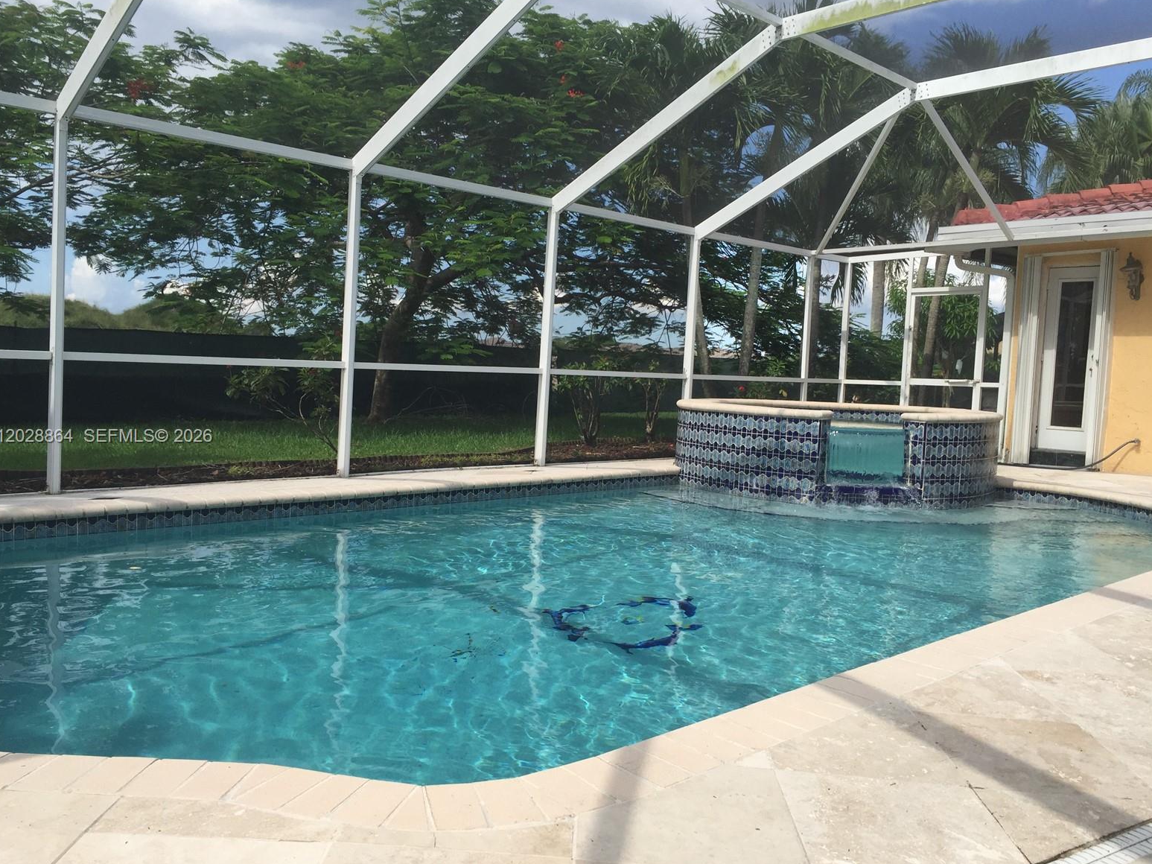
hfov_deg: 60.0
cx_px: 576
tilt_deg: -4.1
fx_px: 998
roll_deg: -2.8
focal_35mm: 30
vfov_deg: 46.8
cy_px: 437
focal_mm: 4.15
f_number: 2.2
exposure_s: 1/1199
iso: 32
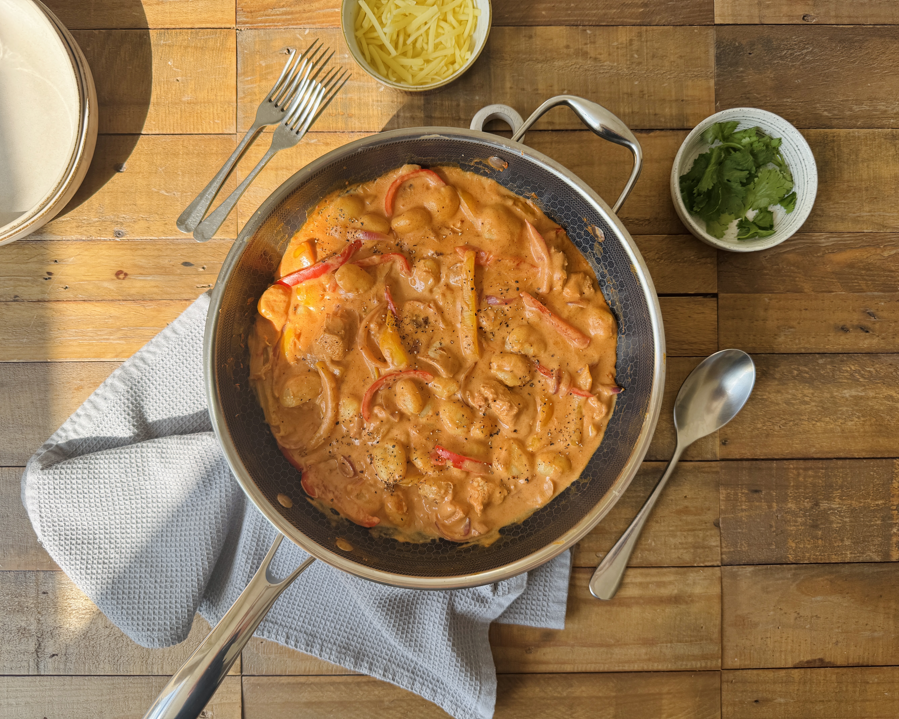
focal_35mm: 25
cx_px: 451
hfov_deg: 68.1
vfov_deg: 56.8
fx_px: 665
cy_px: 360
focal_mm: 6.76
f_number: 1.78
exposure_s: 1/765
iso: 80
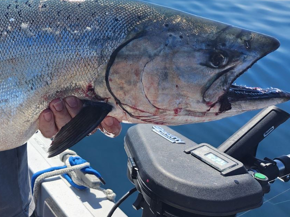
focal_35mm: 55
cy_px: -4
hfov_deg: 30.7
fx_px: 461
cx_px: -40
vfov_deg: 25.2
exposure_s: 1/914
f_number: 1.8
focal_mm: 5.54
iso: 25
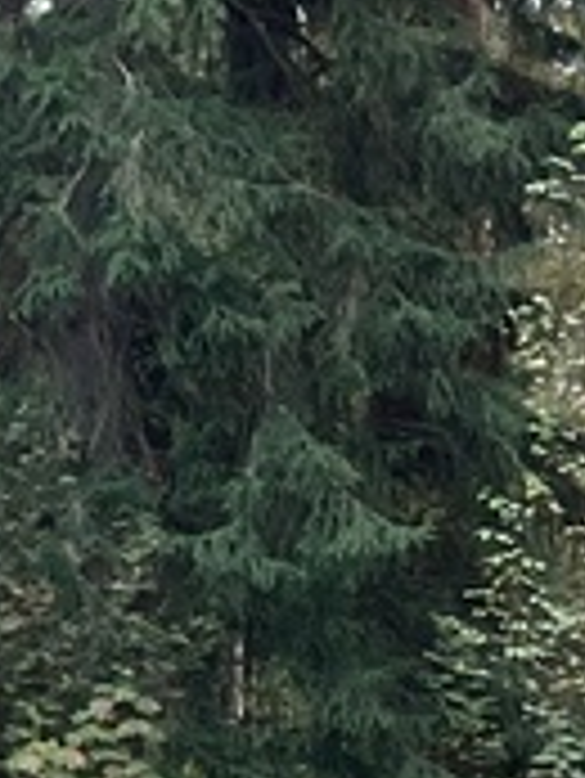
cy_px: 603
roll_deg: +0.1
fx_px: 3218
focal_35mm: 143
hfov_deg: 9.7
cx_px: -536
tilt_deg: +2.3
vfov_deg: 13.7
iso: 80
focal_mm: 3.3
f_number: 2.4
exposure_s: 1/120
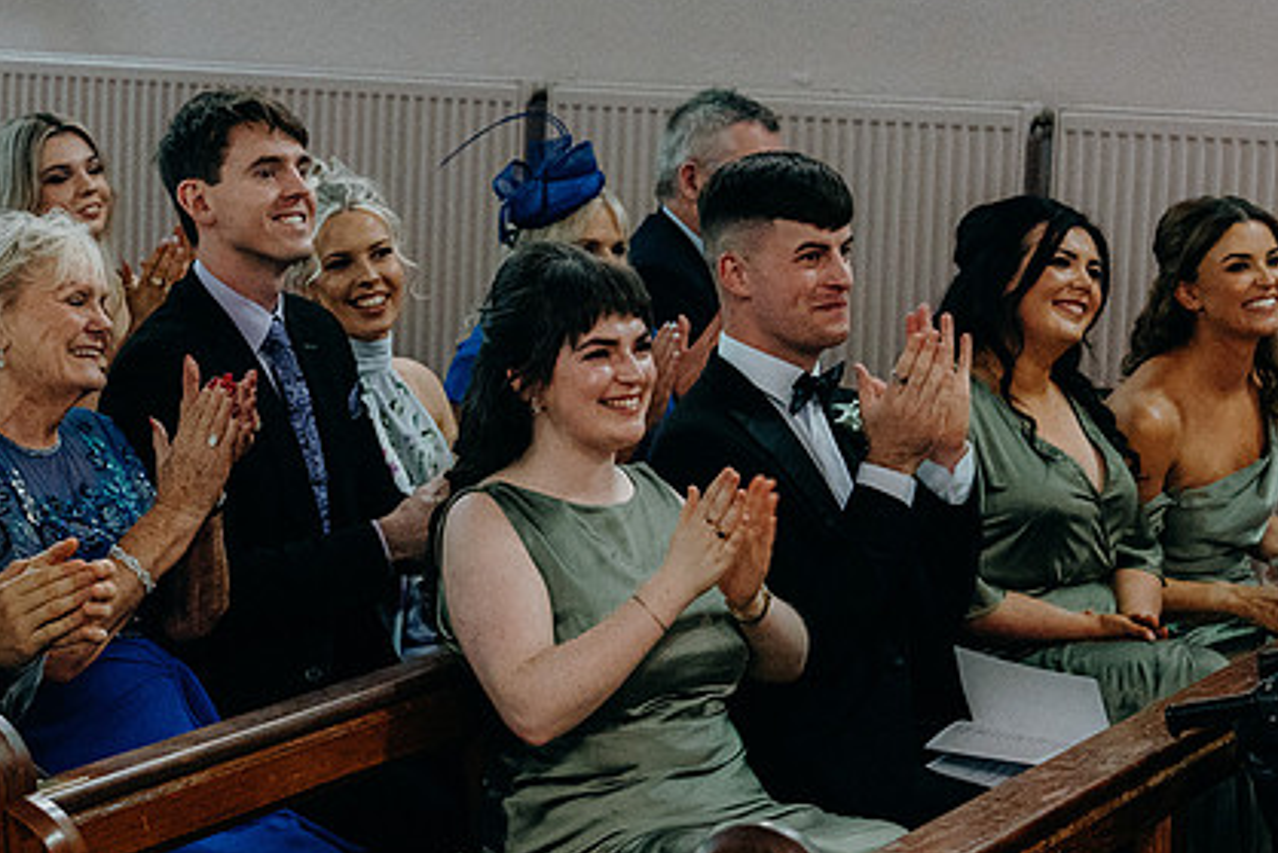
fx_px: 3693
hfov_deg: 19.6
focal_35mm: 104
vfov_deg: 13.2
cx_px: 560
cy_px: 546
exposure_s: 1/160
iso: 5000
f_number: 3.5
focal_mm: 50
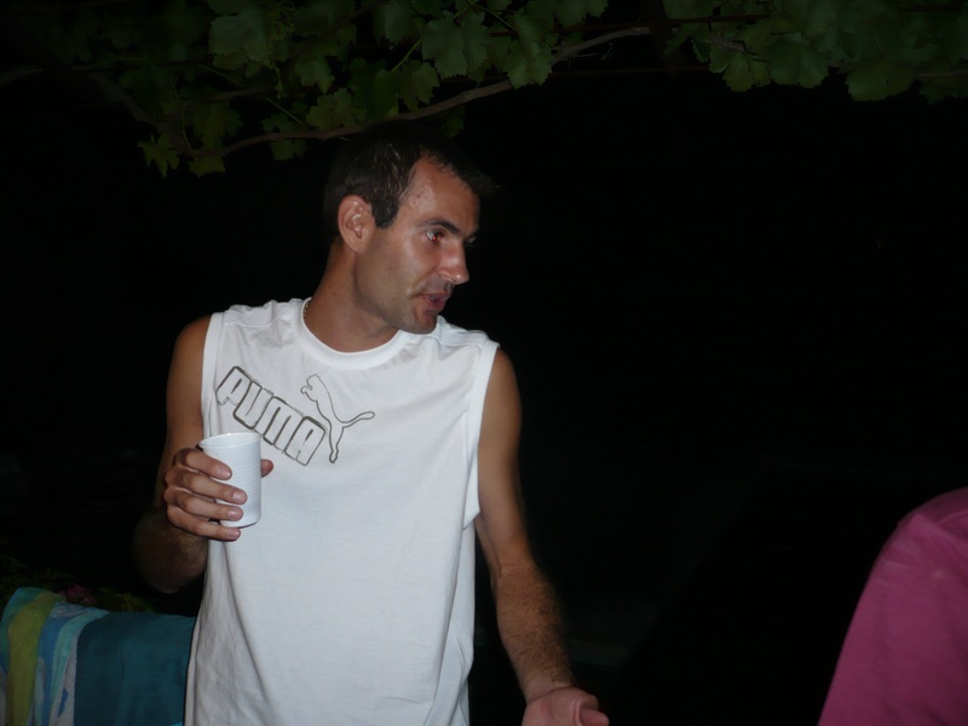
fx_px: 979
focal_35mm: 35
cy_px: 363
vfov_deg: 40.7
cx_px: 484
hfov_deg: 52.6
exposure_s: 1/30
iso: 100
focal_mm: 5.8
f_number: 2.8
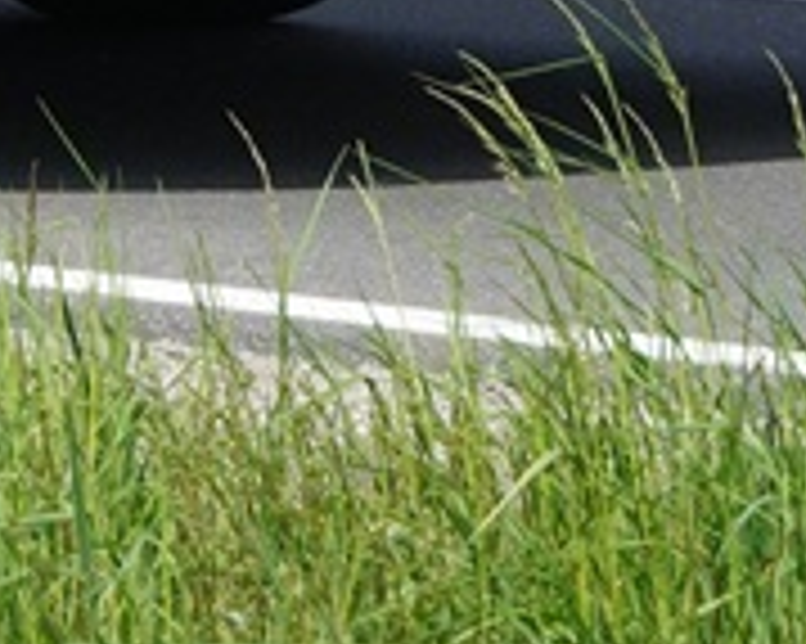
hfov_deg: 4.2
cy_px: -1286
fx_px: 10696
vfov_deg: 3.4
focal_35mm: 449
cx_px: -1054
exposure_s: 1/2000
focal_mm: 41
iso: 400
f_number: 5
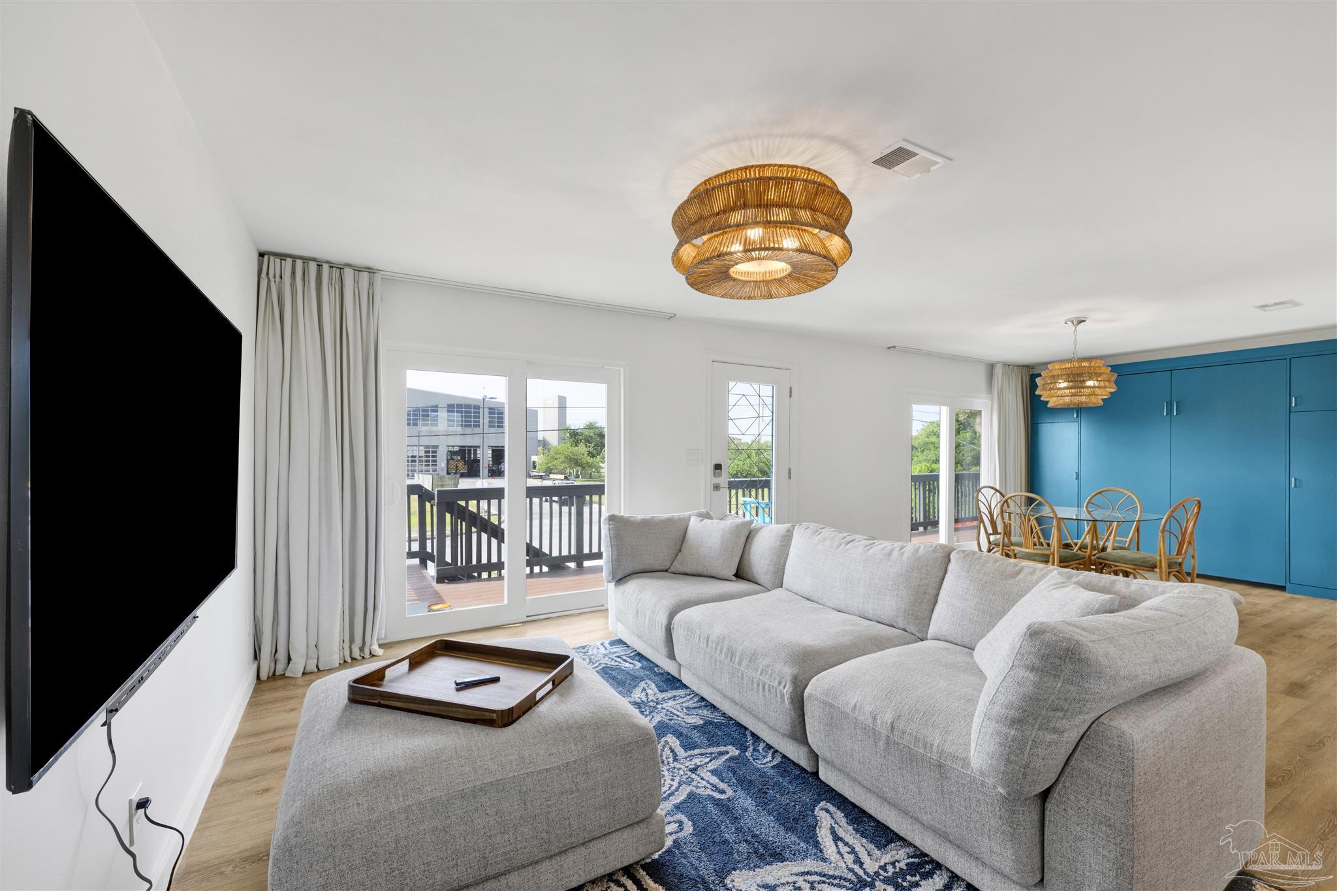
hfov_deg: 104.3
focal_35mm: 14
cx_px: 668
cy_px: 446
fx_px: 520
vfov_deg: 81.2
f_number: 11
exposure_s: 1/40
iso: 400
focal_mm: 14
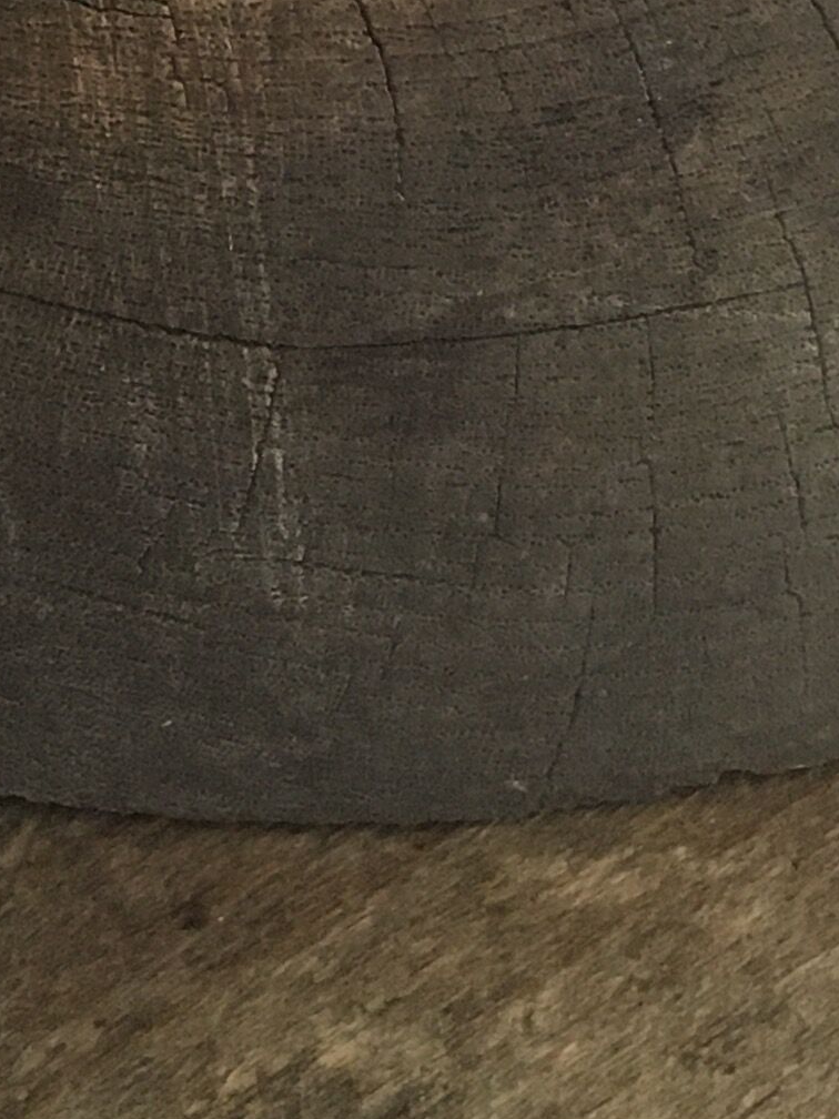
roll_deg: +5.8
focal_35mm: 116
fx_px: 3749
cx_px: 353
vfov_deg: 15.6
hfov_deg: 12.8
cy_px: -593
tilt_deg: -36.2
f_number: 2.2
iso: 200
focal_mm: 4.15
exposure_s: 1/25
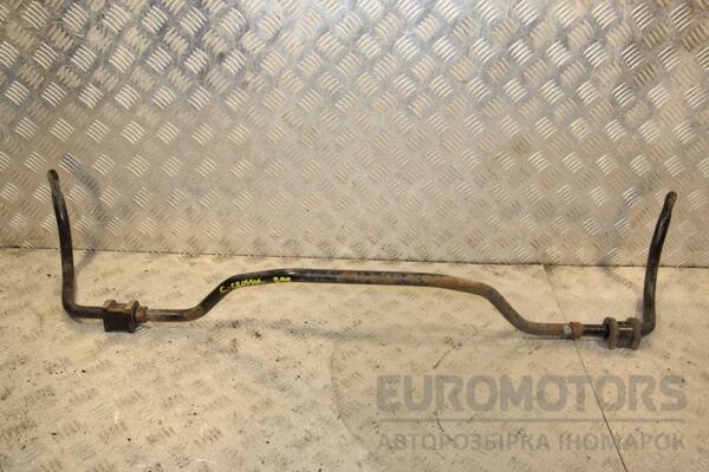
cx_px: 354
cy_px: 236
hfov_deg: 57.2
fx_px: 650
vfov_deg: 40.0
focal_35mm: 33
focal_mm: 22
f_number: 8
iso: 800
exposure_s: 1/200
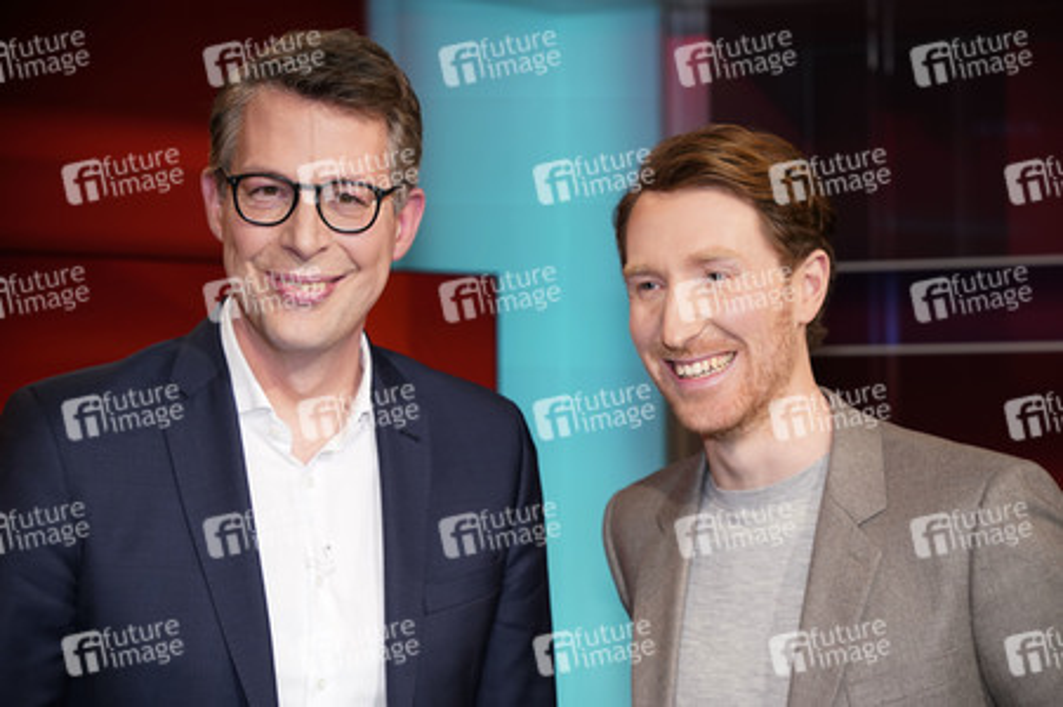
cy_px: 354
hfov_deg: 27.0
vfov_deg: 18.2
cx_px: 532
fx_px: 2213
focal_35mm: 75
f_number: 5
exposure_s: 1/125
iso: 1600
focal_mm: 75
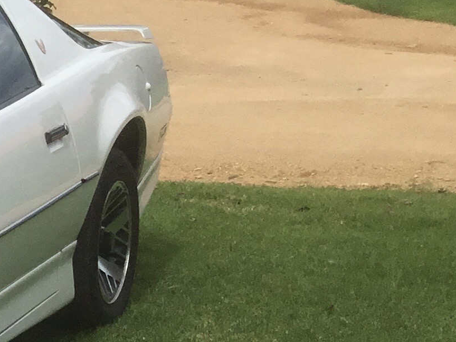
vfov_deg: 11.8
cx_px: -405
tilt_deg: -17.7
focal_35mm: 124
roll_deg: +1.0
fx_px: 1633
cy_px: 360
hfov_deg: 13.9
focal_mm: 3.3
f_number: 2.4
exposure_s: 1/2632
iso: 25
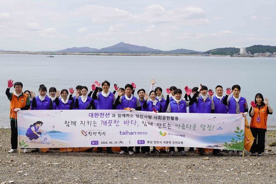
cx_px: 138
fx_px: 268
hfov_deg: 54.4
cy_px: 92
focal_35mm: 35
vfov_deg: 37.9
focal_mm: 35
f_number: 10
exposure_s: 1/200
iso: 100
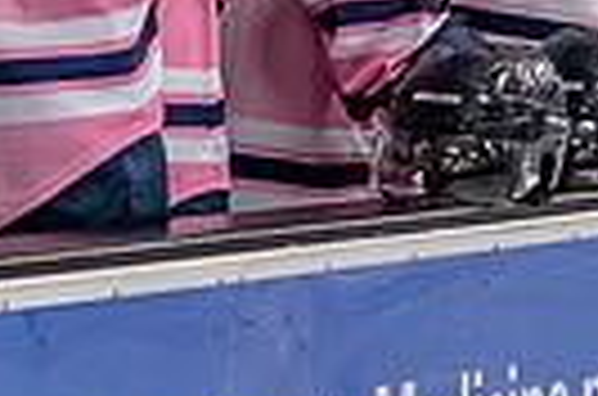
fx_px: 9181
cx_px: 939
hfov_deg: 3.7
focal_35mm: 554
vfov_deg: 2.5
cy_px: -247
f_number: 4
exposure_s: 1/250
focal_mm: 50
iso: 1250
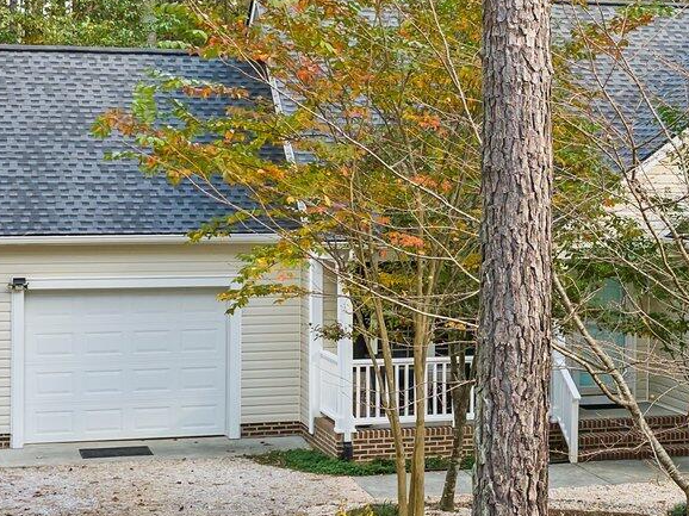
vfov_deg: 17.2
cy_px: 406
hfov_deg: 22.6
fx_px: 1691
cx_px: 596
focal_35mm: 85
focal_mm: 12.29
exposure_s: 1/15
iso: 110
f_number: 2.8
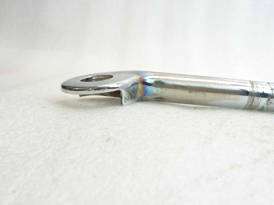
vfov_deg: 37.7
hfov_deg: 49.0
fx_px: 301
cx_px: 137
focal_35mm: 38
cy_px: 102
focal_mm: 4.4
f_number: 3.3
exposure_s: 1/20
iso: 80
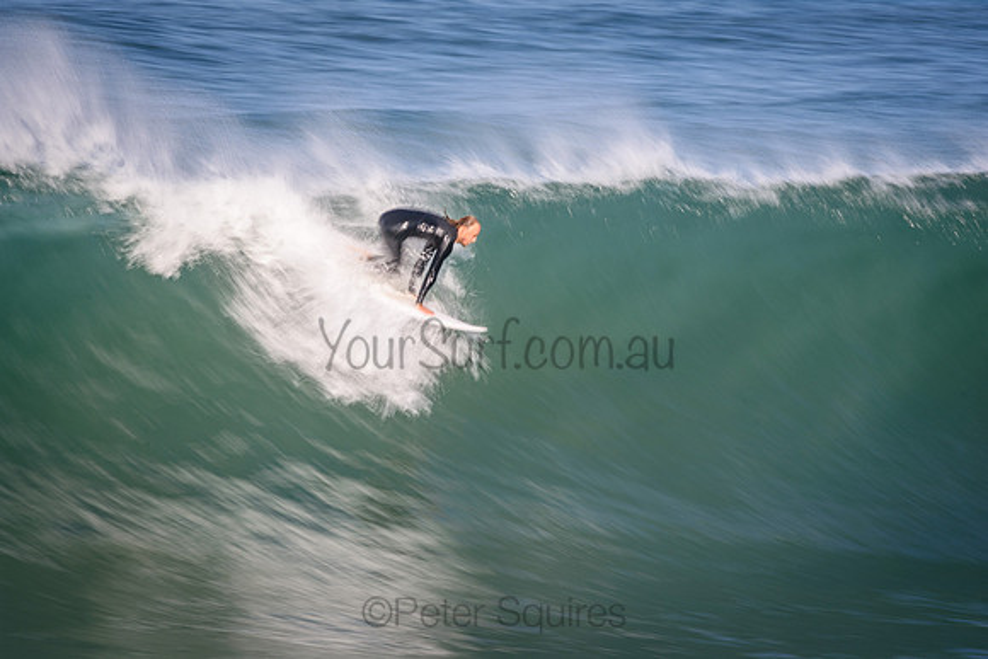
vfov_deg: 1.8
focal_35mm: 750
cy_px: 330
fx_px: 20587
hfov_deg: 2.7
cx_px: 494
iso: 100
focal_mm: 500
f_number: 16
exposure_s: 1/20
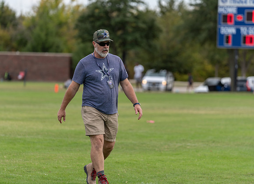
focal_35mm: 220
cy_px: 88
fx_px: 1593
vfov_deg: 6.6
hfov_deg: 9.1
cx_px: 111
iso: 200
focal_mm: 200
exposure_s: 1/1250
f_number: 3.5
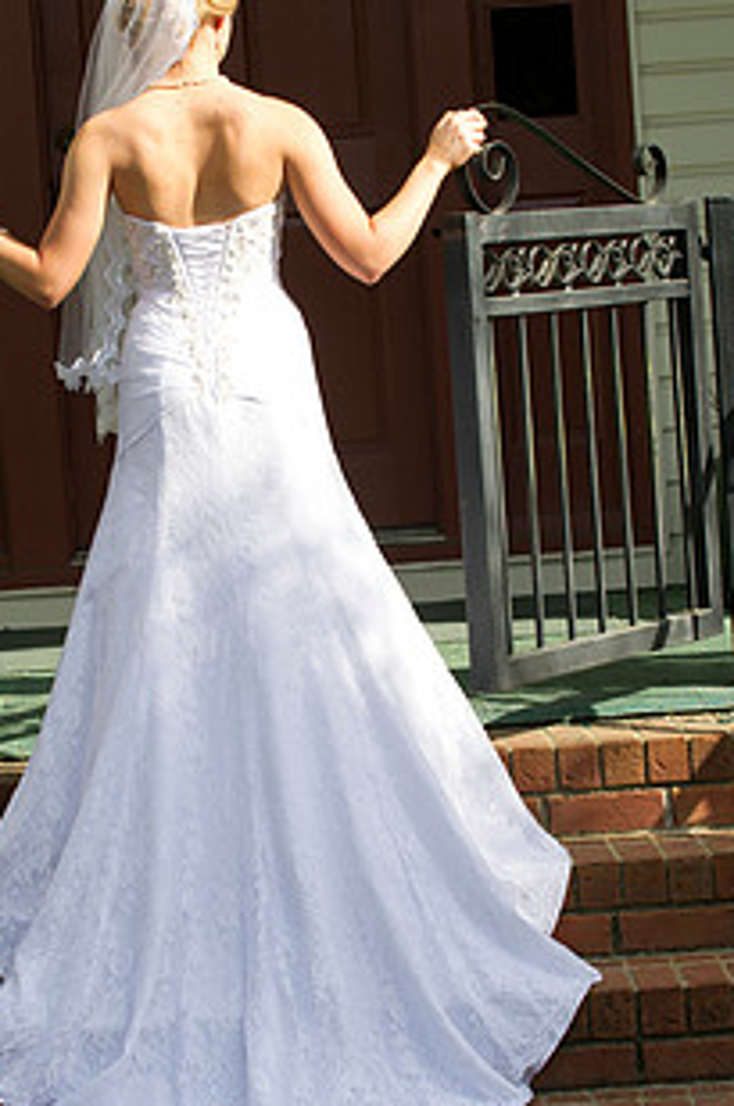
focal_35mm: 131
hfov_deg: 10.4
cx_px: 252
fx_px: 4020
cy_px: 605
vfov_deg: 15.7
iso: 250
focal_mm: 90
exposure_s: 1/250
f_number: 8
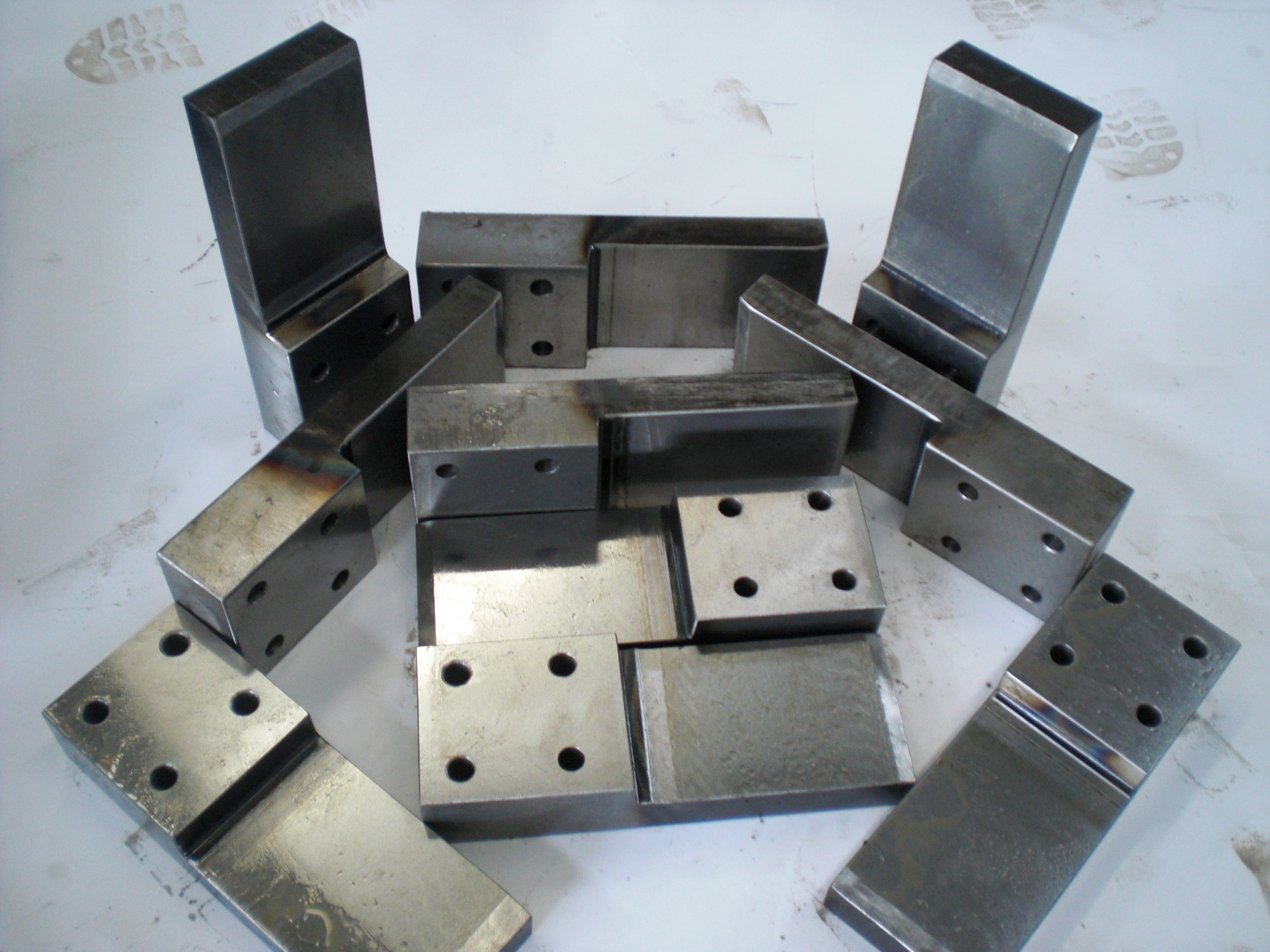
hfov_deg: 49.0
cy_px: 476
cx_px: 635
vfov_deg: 37.7
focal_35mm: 38
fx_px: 1394
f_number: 3.1
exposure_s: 1/25
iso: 200
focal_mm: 6.3
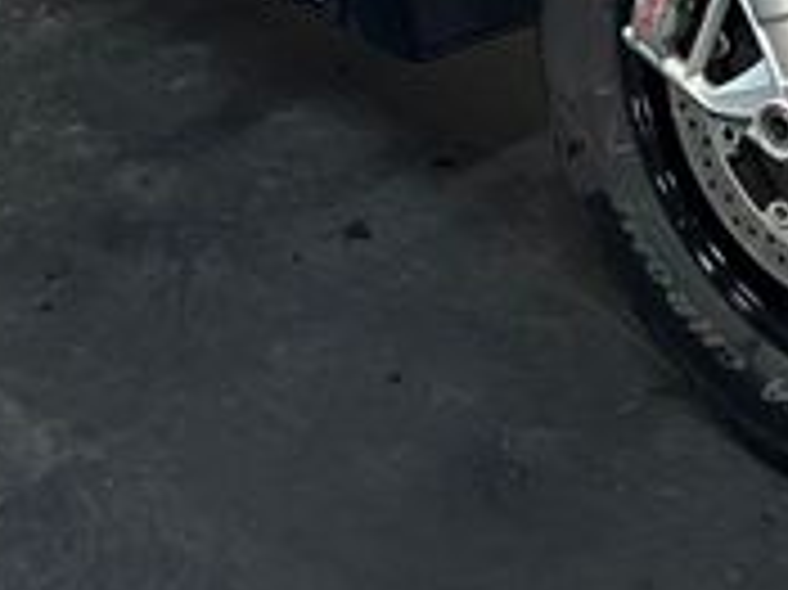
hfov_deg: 20.6
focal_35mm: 95
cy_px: -374
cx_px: 509
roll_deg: +0.8
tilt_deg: -21.2
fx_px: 2161
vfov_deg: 14.2
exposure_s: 1/33
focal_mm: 5.1
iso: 640
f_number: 1.6
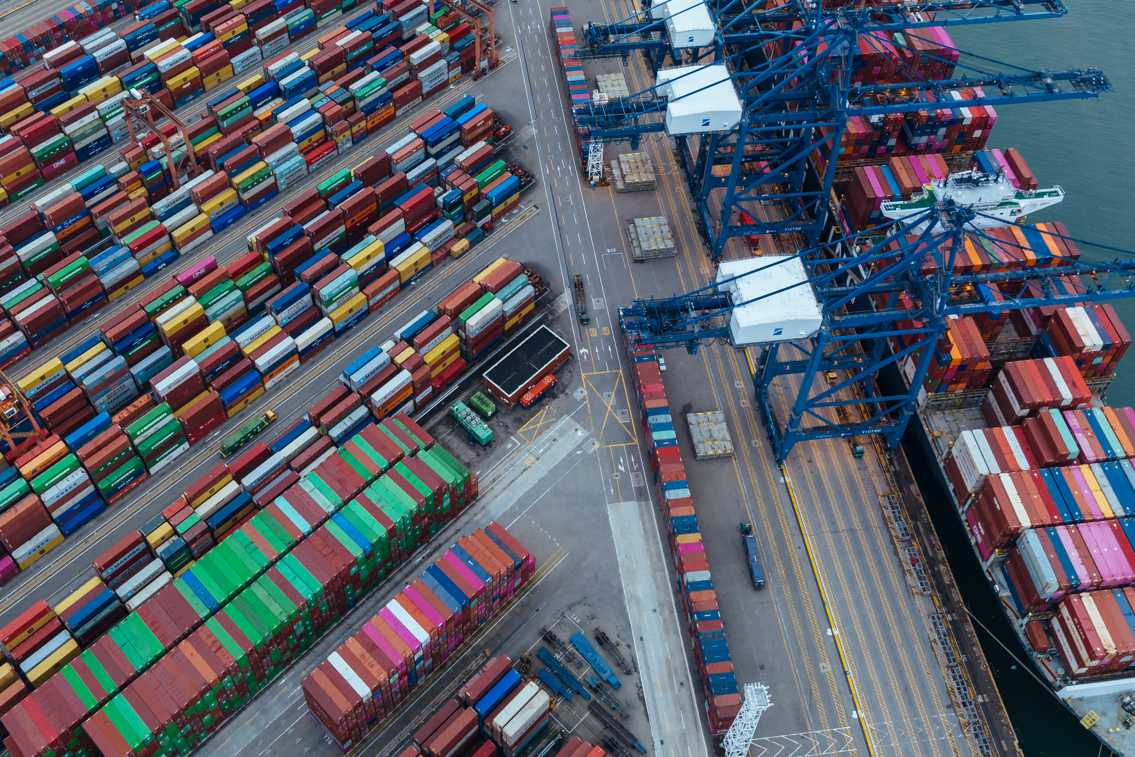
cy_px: 188
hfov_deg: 53.0
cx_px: 498
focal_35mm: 36
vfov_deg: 36.0
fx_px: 1135
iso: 100
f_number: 5.6
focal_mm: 12.29
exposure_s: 1/50
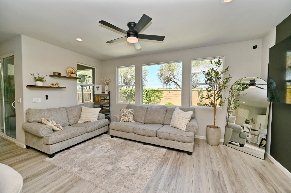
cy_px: 96
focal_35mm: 14
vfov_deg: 81.1
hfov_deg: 104.3
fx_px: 113
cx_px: 146
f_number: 5.6
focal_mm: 14
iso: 100
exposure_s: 1/125
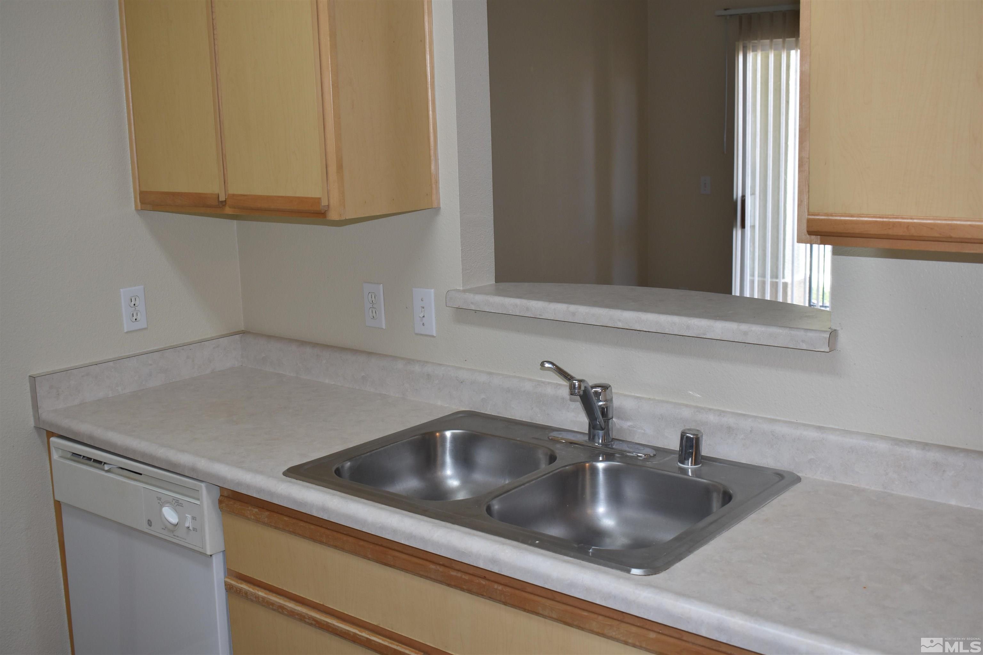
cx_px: 492
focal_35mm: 39
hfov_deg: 49.6
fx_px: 1065
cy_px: 328
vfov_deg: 34.2
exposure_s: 1/60
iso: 320
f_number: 5.6
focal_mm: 26
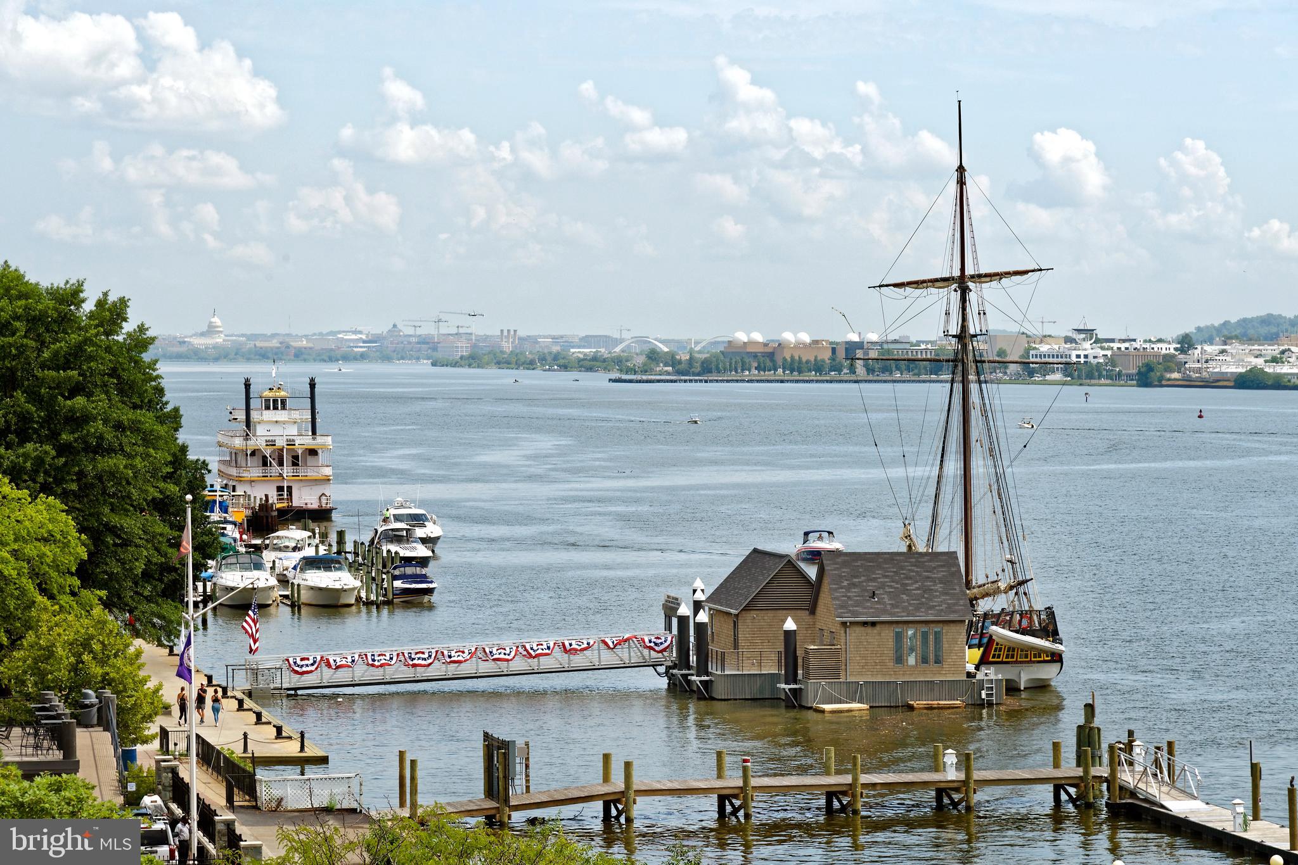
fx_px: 4327
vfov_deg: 11.4
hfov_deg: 17.1
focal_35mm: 120
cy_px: 432
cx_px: 649
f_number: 11
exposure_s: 1/400
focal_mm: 120
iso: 320
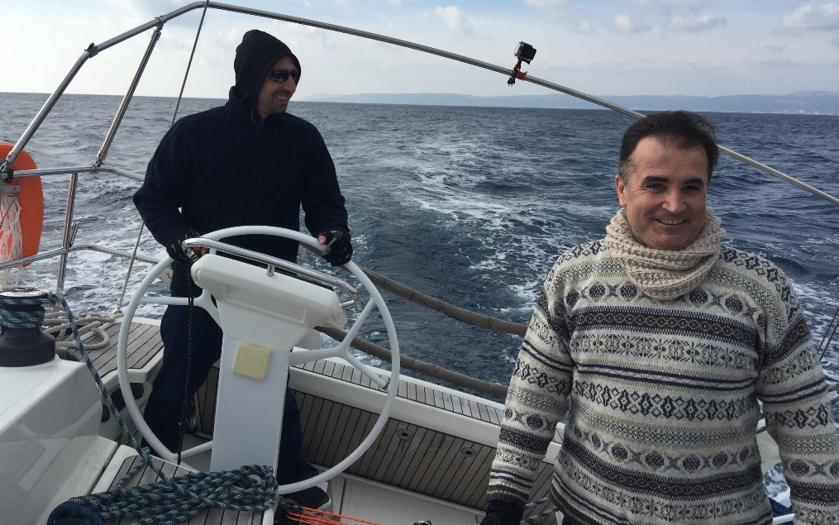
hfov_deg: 61.2
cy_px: 227
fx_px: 709
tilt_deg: -9.9
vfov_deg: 40.5
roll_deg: -2.5
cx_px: 420
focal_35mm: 31
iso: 32
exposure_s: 1/1721
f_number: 2.2
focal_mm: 4.15
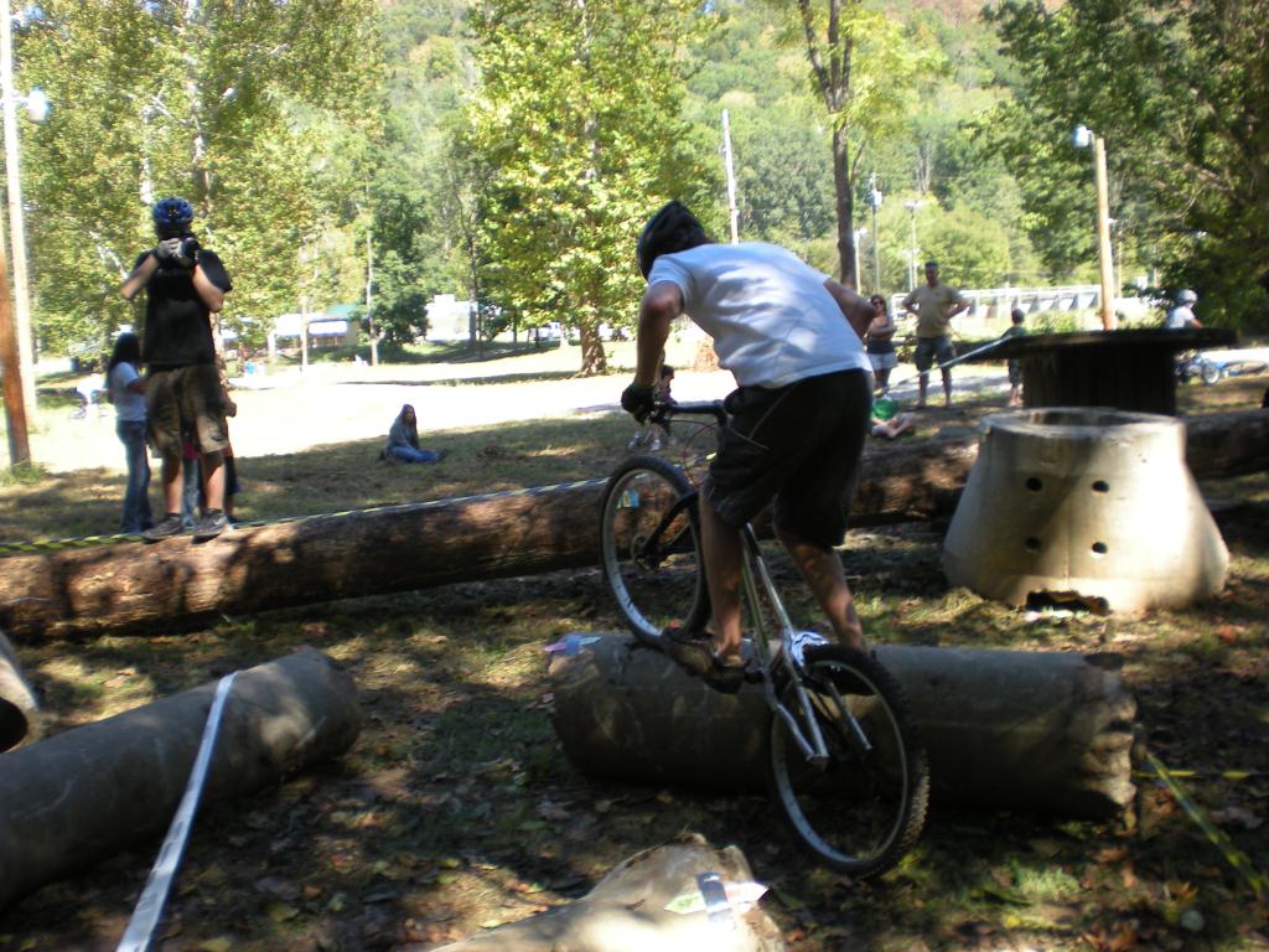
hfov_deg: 49.0
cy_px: 476
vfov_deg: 37.7
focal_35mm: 38
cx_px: 634
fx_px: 1393
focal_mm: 6.3
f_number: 3.1
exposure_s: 1/142
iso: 64
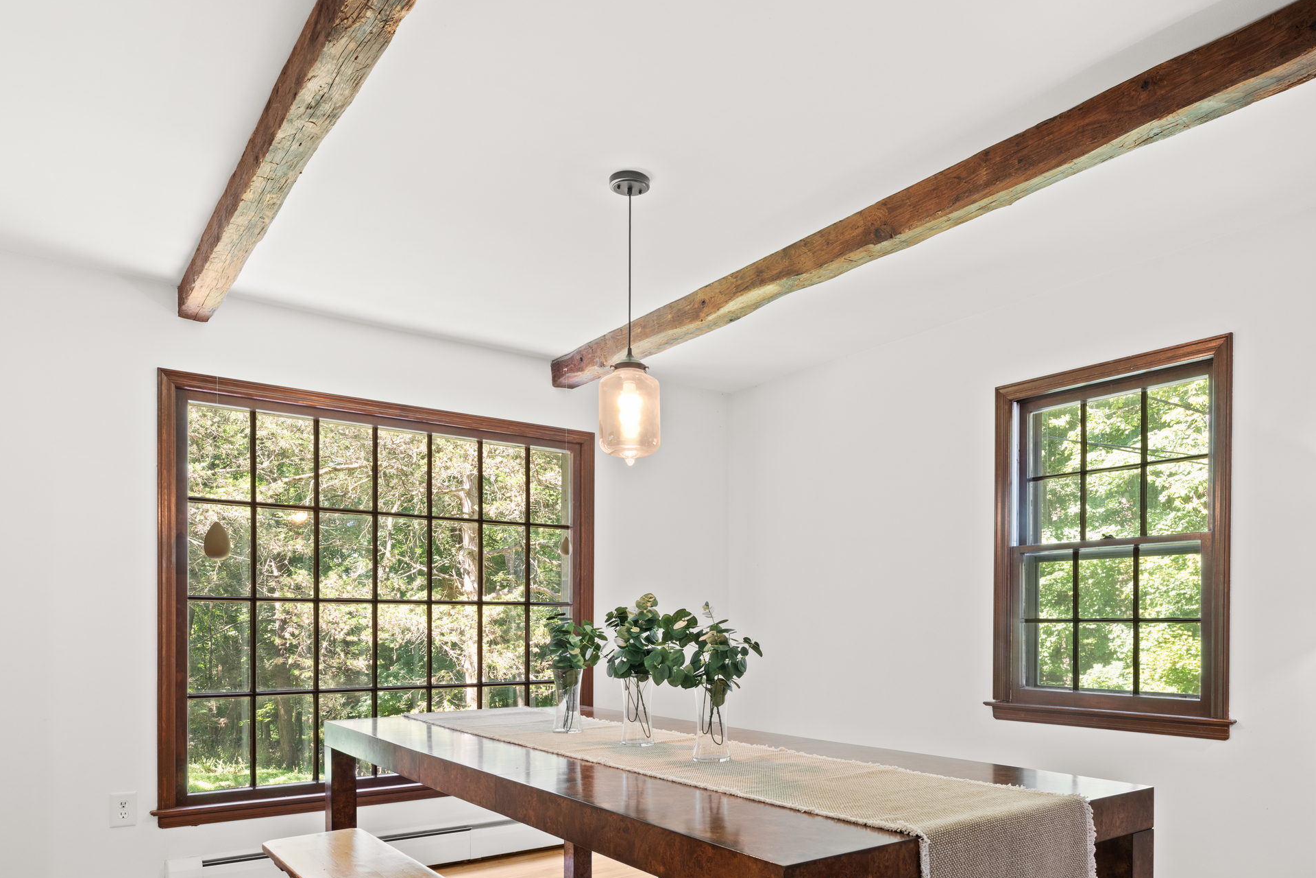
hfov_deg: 73.7
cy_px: 645
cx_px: 698
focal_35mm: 24
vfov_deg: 51.2
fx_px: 877
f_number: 11
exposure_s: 1.6
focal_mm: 15
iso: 250
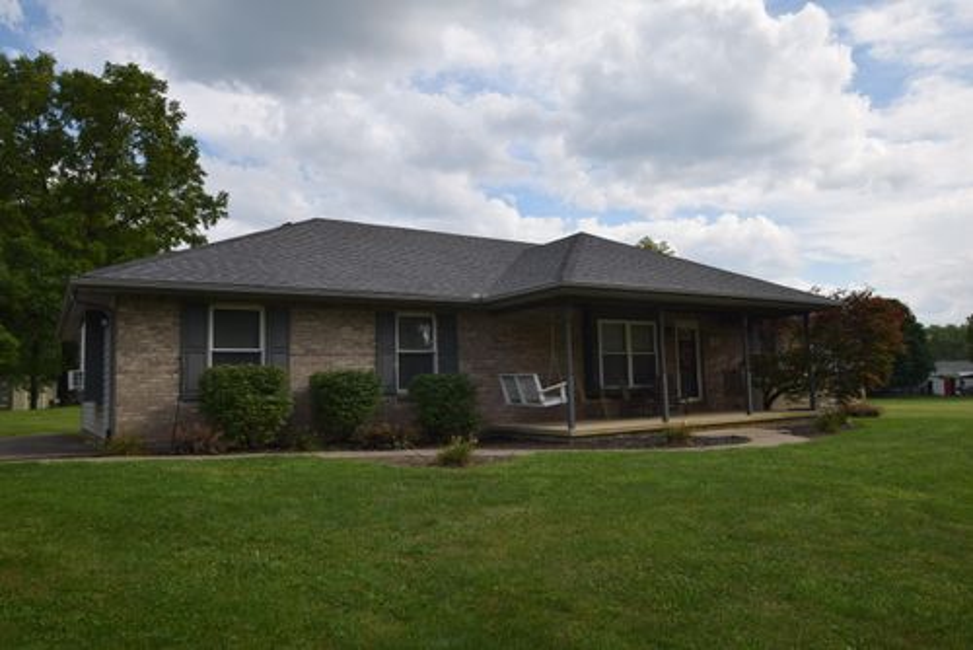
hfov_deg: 70.4
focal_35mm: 26
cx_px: 486
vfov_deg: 50.5
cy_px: 325
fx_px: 690
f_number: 9
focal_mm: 17
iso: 200
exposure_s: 1/320
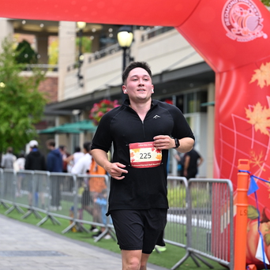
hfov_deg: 15.6
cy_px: 130
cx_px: 144
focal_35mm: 112
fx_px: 988
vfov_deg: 15.6
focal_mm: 82
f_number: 2.8
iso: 640
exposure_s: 1/2000
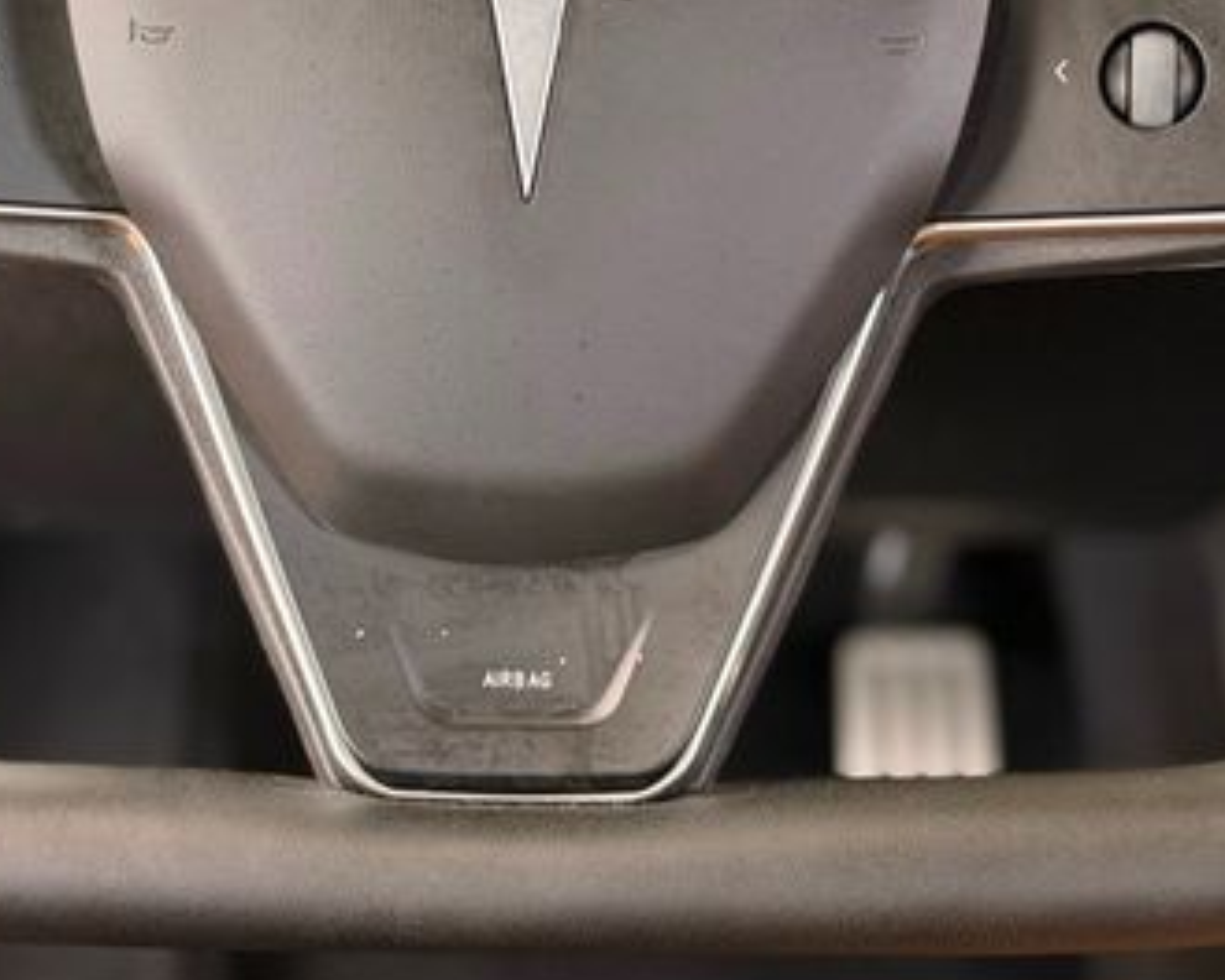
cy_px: 293
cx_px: 542
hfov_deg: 21.0
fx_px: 3299
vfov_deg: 16.8
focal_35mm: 91
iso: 250
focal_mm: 6.76
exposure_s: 1/40
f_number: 1.78
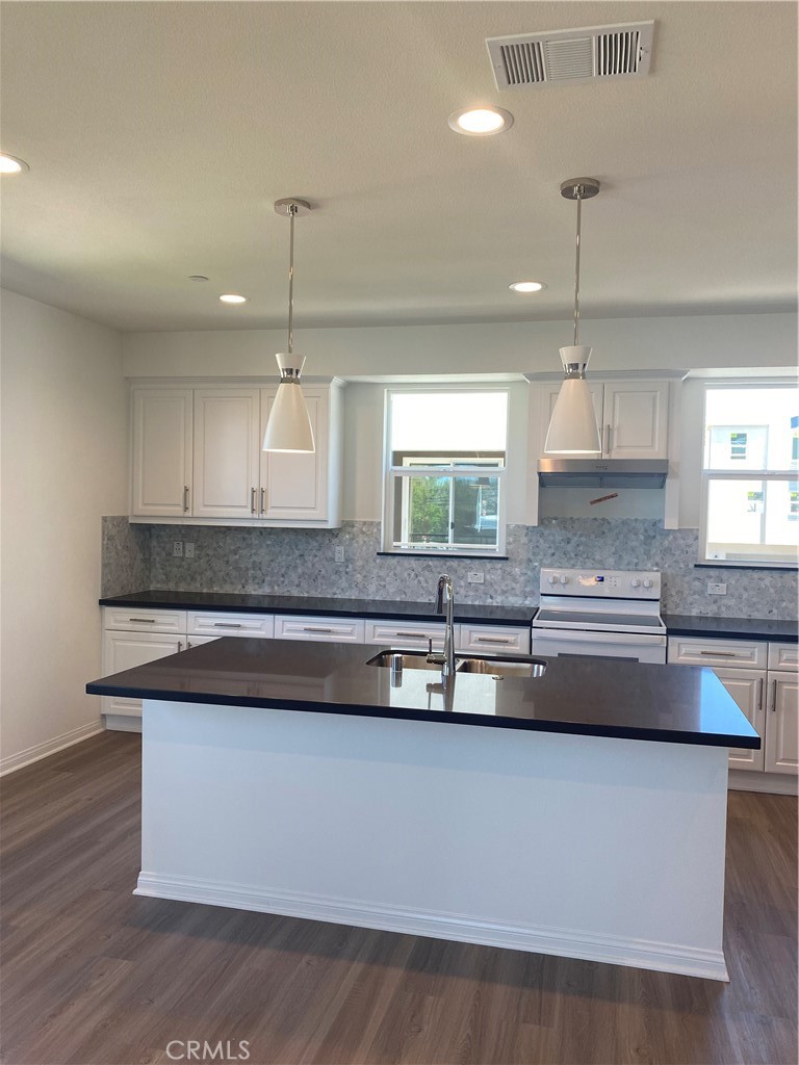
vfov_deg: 67.3
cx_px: 400
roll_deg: -0.5
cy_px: 532
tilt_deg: -1.3
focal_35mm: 26
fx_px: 800
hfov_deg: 53.1
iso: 64
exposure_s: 1/120
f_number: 1.8
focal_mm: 4.25
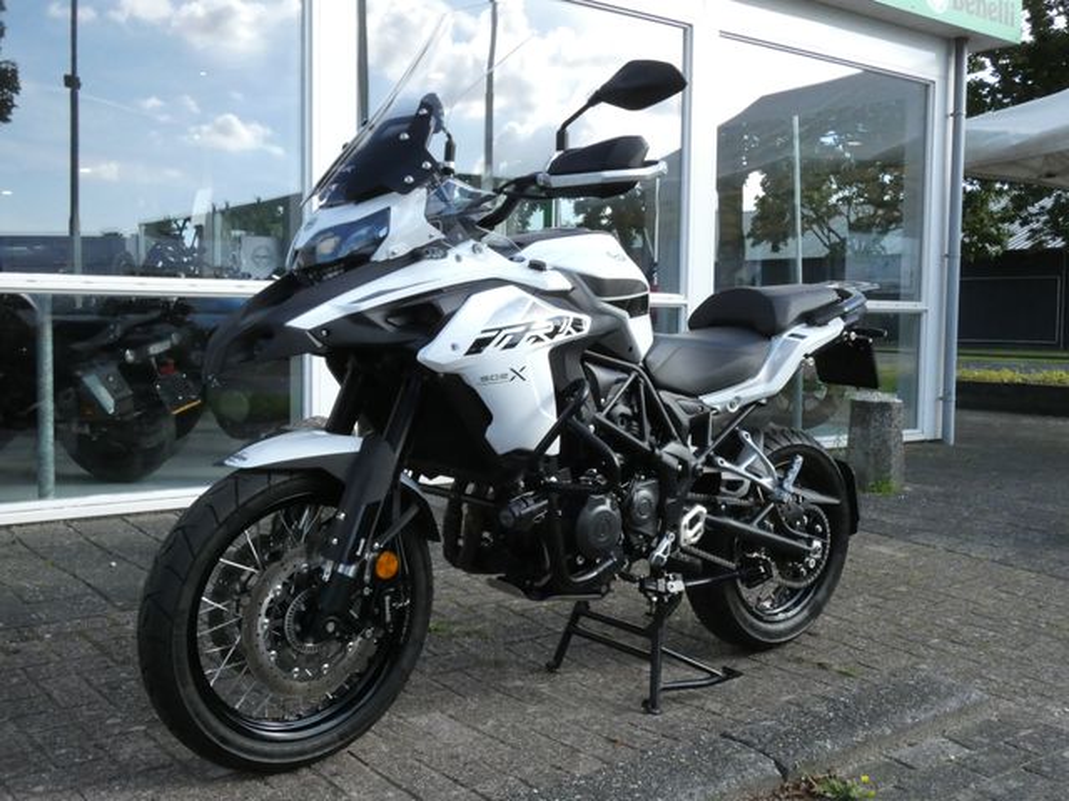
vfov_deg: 37.7
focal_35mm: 38
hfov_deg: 49.0
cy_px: 400
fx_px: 1174
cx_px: 534
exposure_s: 1/800
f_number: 5.6
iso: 800
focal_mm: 6.8
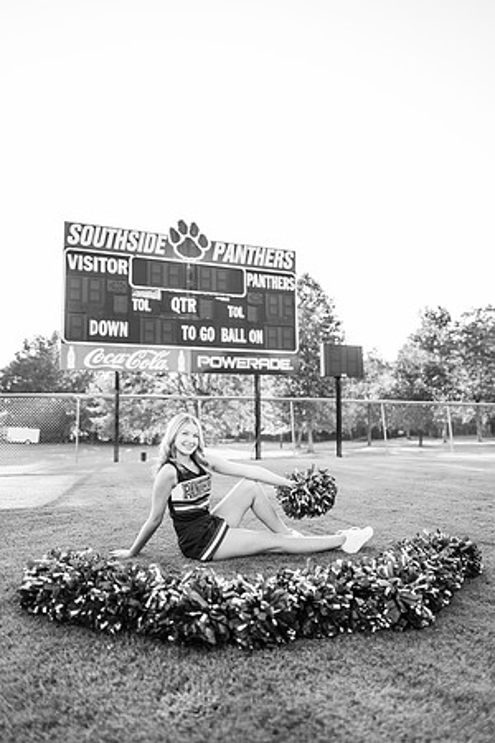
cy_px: 372
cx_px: 248
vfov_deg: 73.7
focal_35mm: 24
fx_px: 495
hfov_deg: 53.1
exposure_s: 1/500
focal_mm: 24
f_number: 2
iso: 125
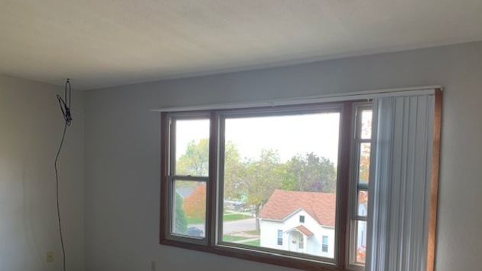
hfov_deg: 64.3
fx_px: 383
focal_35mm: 30
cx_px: 254
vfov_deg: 38.3
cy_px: 190
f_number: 1.8
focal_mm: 4.25
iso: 100
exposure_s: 1/117
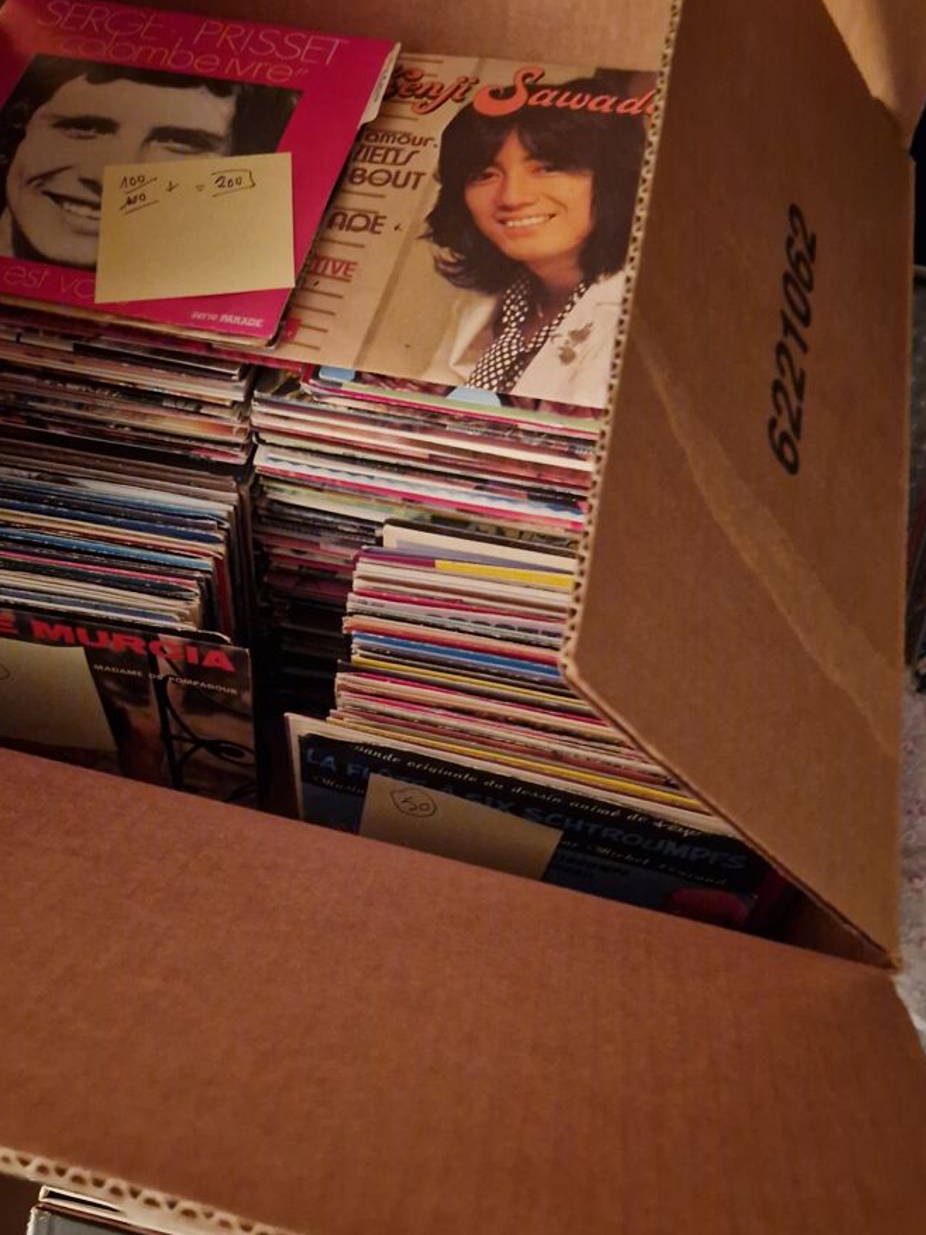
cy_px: 710
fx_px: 1248
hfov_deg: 40.4
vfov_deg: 52.4
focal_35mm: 35
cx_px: 348
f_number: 1.8
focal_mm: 5.4
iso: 1600
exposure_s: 1/10
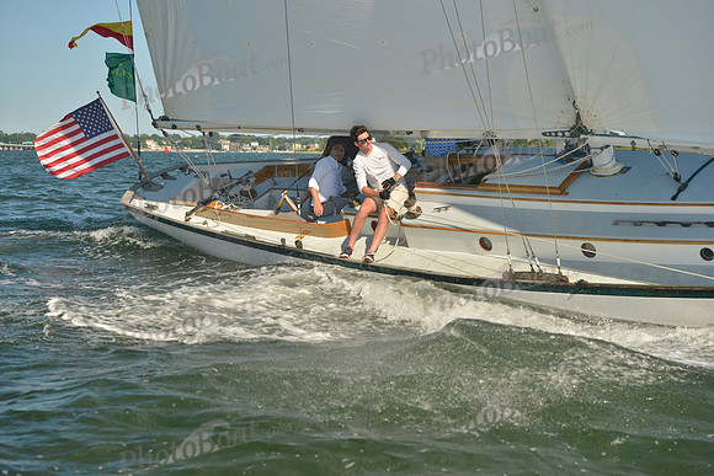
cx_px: 357
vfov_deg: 19.5
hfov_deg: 28.8
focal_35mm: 70
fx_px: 1389
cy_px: 238
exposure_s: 1/1250
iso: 400
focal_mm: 70
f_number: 6.3
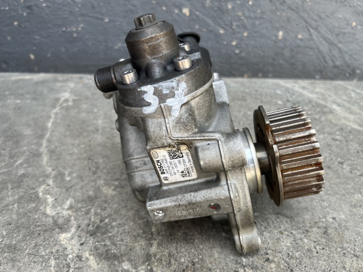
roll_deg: -4.0
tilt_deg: -30.1
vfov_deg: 53.0
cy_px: 136
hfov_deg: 67.3
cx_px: 182
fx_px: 272
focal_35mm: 26
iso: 40
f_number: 1.6
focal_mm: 5.1
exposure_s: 1/252
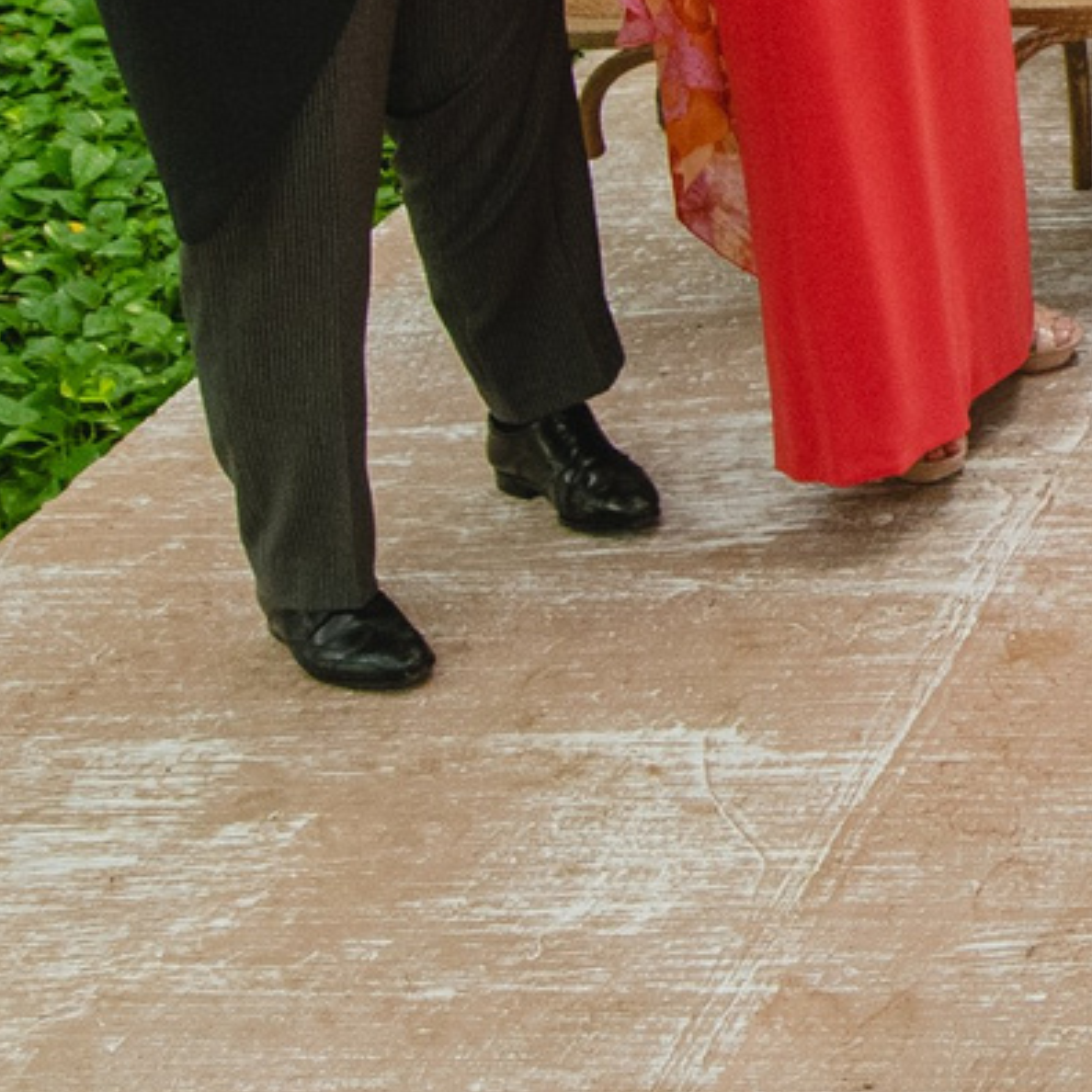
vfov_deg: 20.2
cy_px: -344
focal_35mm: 78
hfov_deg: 16.8
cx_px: 2168
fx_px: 2784
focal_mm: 14
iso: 1000
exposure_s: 1/400
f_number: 3.5
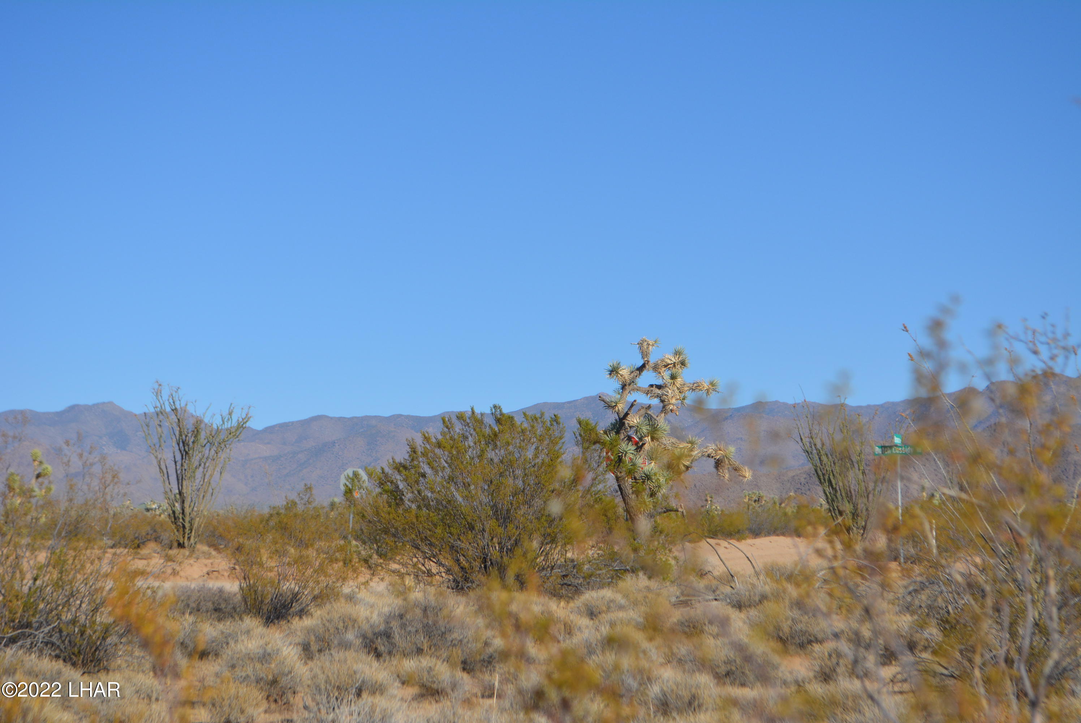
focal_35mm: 82
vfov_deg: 16.6
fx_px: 2479
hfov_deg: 24.6
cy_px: 362
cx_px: 540
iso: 400
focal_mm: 55
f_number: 7.1
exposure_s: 1/2000
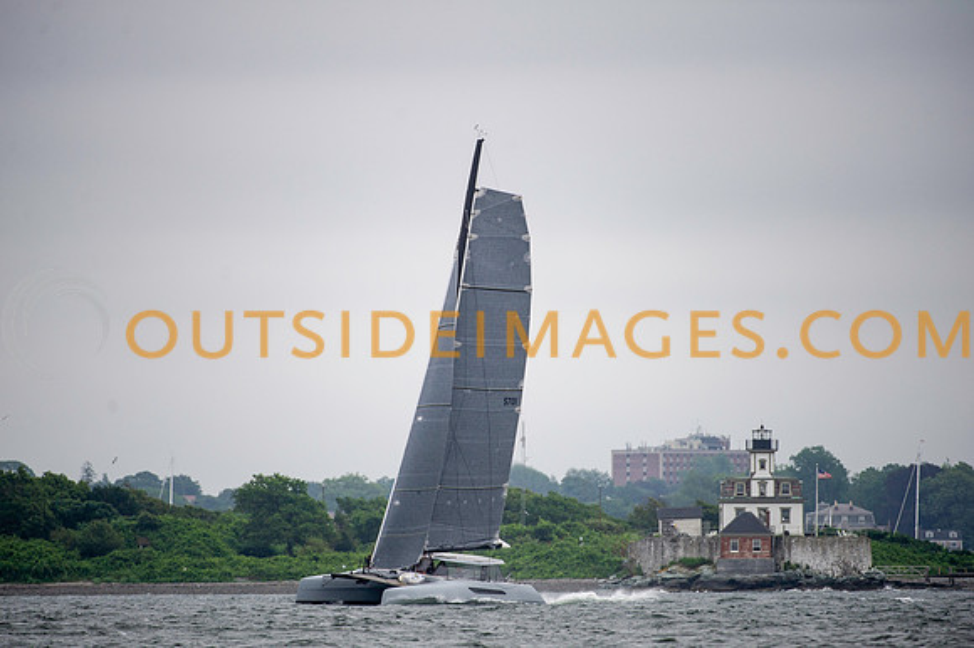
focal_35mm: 412
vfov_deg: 3.3
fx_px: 11140
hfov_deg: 5.0
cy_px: 324
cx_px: 487
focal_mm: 400
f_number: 4
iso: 500
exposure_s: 1/1600
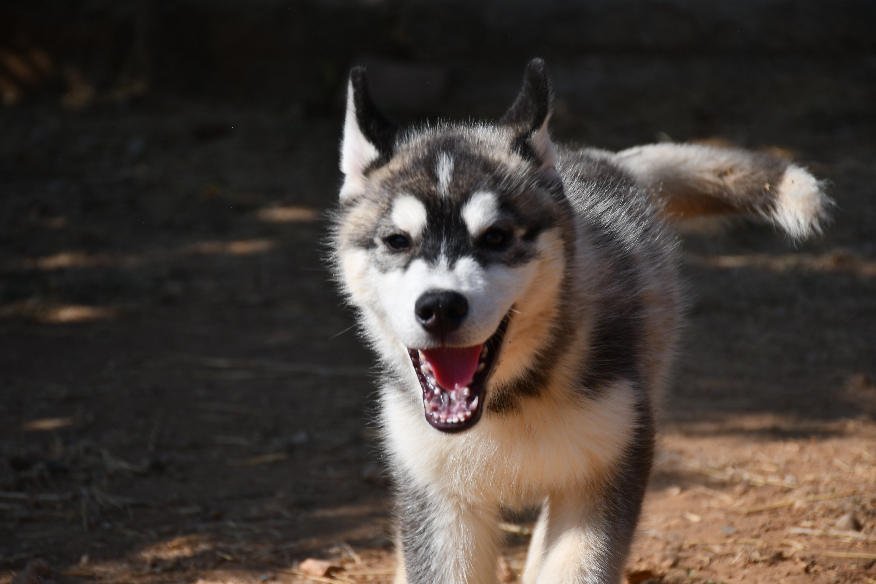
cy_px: 292
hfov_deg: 16.1
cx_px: 438
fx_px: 3090
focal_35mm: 127
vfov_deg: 10.8
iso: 100
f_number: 5.6
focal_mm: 85
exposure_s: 1/1000
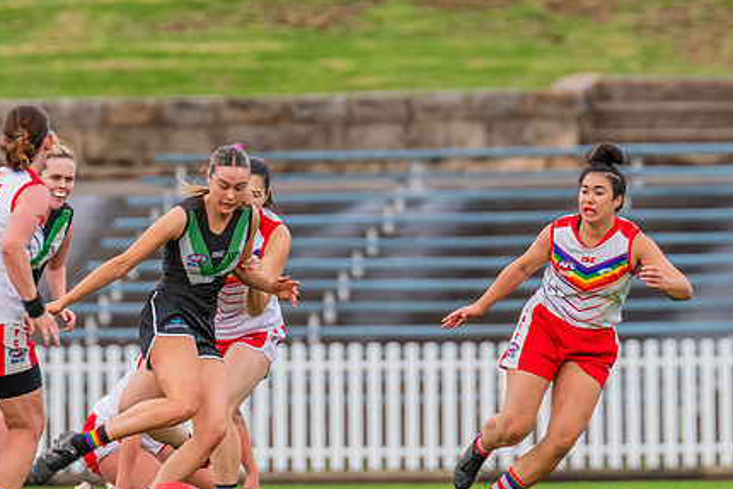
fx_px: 18065
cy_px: 286
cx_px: 235
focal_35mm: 887
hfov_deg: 2.3
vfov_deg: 1.6
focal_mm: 420
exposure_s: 1/1000
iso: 800
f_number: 5.6
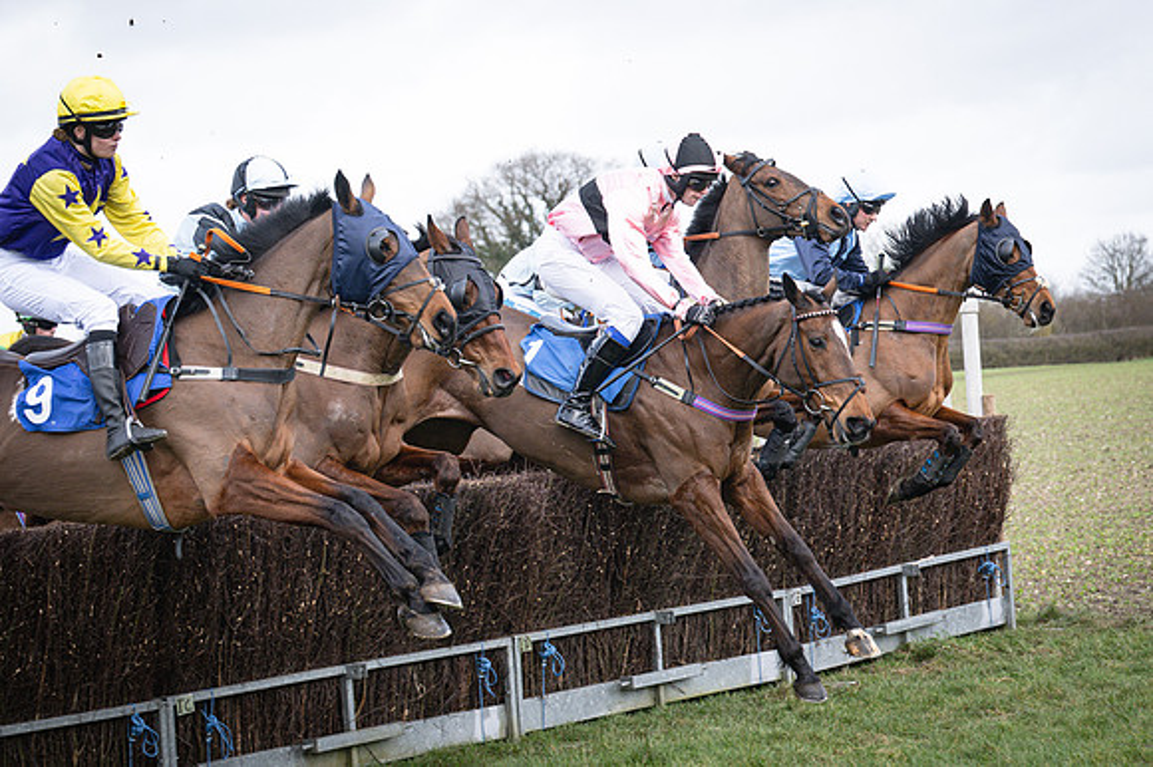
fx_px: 3661
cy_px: 377
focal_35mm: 114
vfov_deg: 12.0
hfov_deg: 17.9
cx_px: 628
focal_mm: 70
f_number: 4
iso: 400
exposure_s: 1/1000
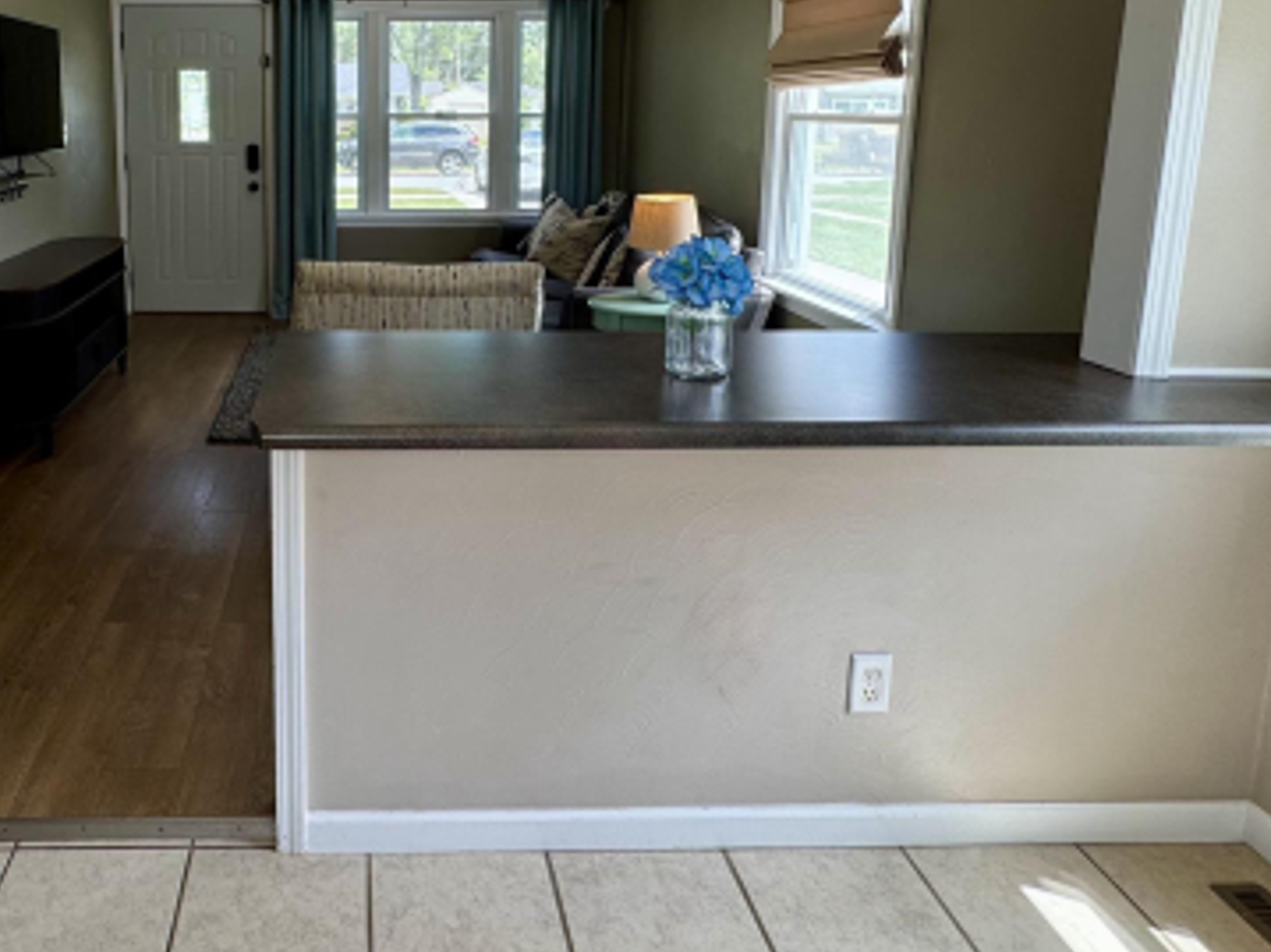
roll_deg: +0.0
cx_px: 370
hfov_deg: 64.5
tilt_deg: -9.2
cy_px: 255
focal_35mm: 26
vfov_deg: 51.1
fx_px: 954
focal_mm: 2.22
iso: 50
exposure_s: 1/120
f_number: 2.2
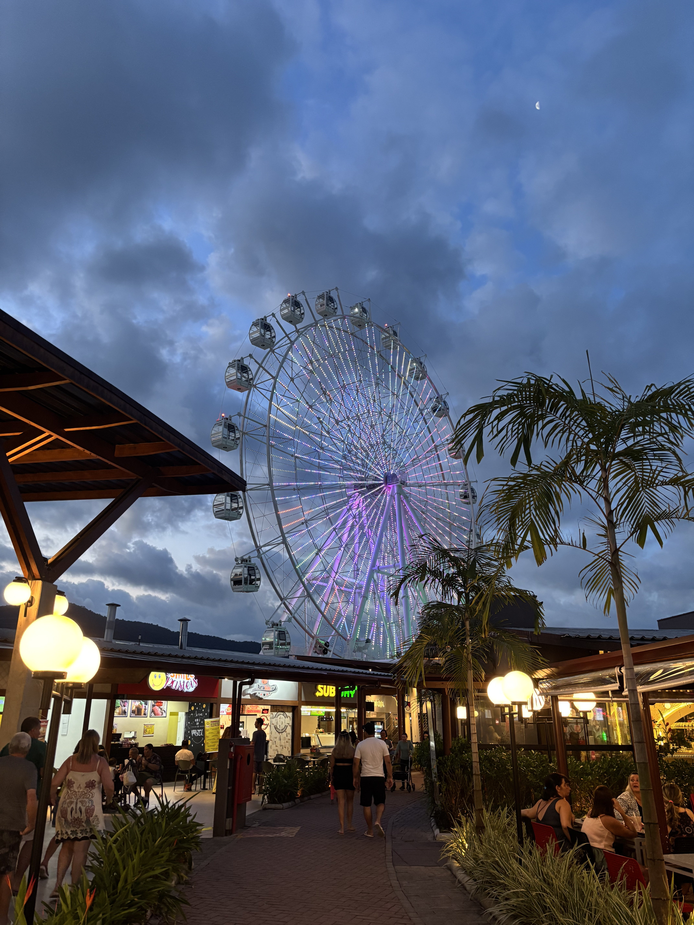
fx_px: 695
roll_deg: -0.8
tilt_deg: +20.3
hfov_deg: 53.1
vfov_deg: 67.3
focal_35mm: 26
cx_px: 347
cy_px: 462
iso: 250
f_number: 1.6
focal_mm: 5.96
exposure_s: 1/60
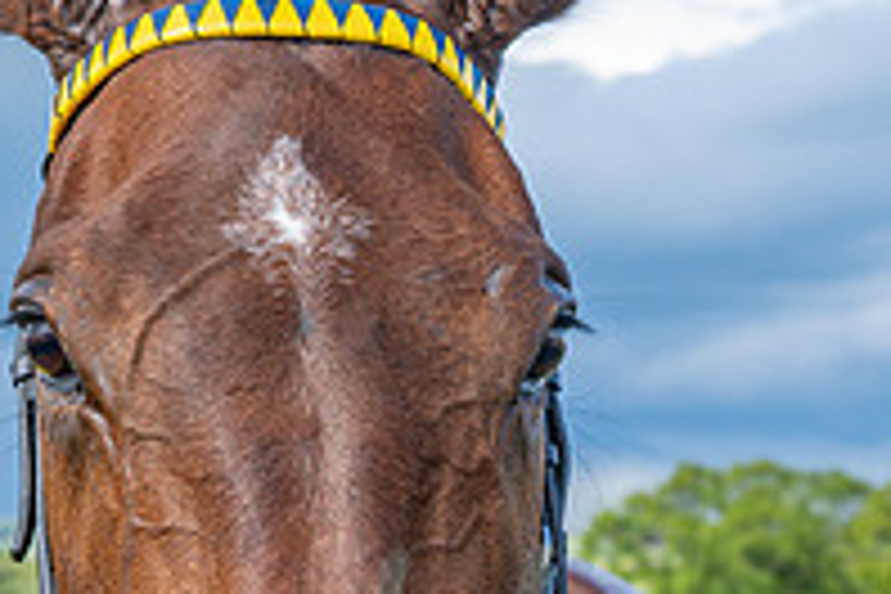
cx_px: 350
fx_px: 3316
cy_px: 479
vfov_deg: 10.2
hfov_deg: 15.3
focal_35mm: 134
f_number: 5.6
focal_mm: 35
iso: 200
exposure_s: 1/480
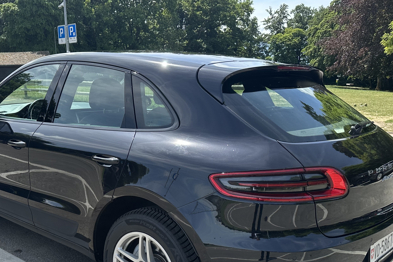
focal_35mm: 40
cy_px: 205
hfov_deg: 47.5
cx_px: 126
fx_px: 437
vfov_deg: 32.6
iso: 80
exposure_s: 1/2299
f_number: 1.78
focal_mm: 6.86
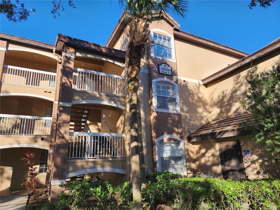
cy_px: 105
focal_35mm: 23
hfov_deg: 73.9
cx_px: 140
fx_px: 186
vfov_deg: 58.9
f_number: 1.8
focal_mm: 6.4
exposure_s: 1/612
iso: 12
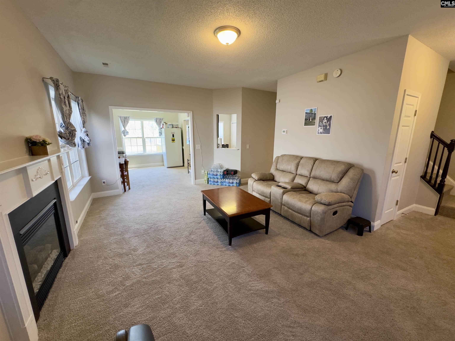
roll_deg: -0.3
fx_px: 184
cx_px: 228
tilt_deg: -11.2
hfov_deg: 102.1
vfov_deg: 85.7
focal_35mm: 14
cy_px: 170
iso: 200
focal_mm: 2.22
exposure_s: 1/60
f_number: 2.2
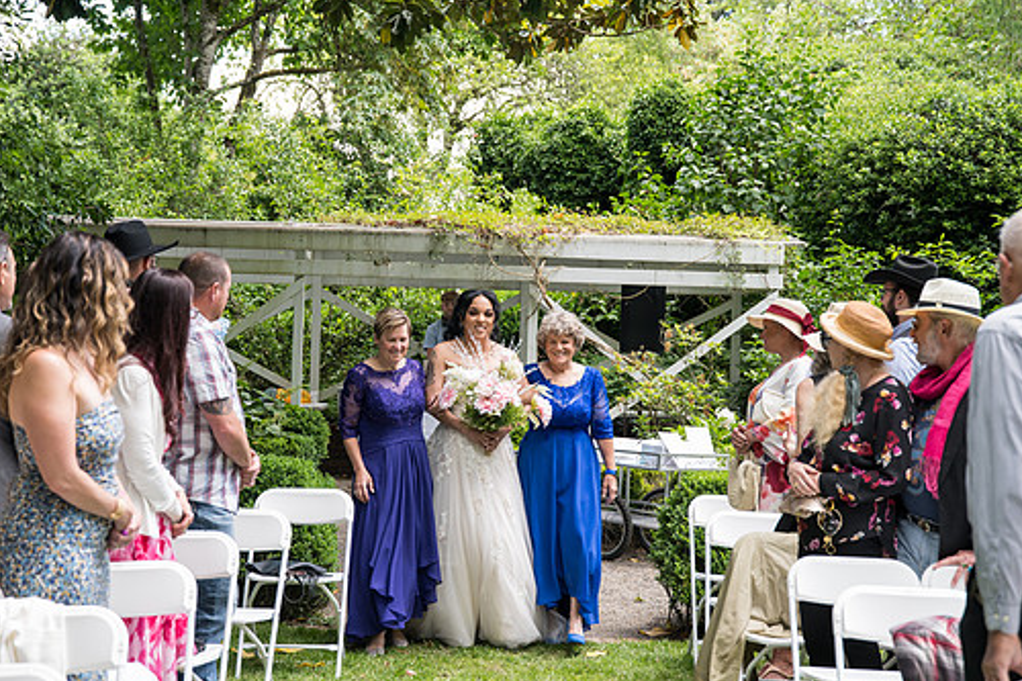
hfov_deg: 31.0
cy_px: 338
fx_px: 1845
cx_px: 495
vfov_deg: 20.9
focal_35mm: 65
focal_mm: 56
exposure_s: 1/400
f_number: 3.5
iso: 640
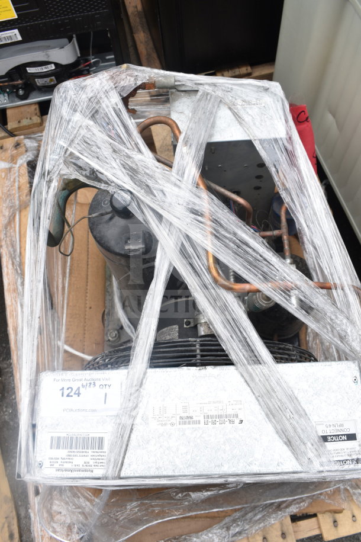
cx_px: 180
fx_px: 496
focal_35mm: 33
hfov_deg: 40.0
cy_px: 271
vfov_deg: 57.2
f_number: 7.1
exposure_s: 1/200
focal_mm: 22
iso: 200
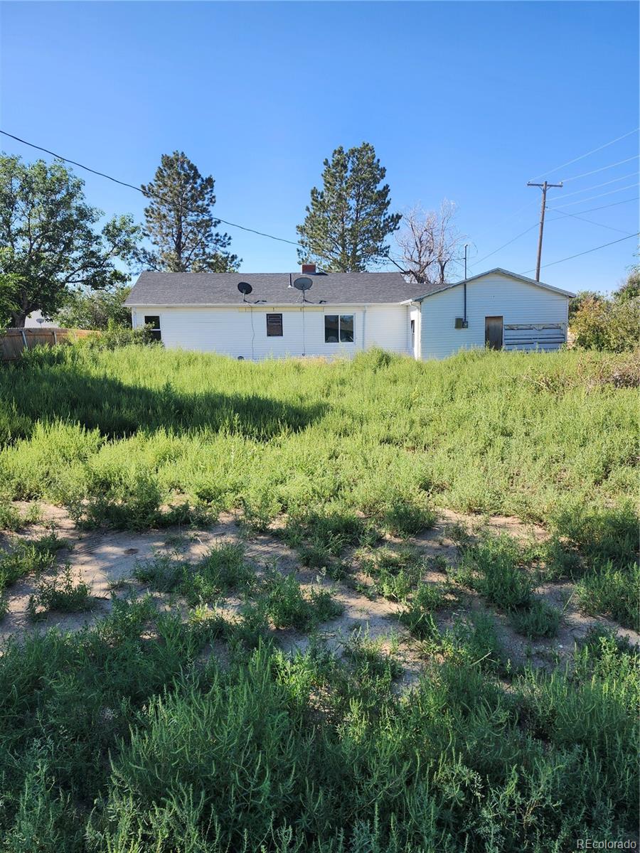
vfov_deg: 73.9
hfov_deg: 58.9
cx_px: 320
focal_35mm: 23
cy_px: 426
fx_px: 567
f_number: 1.8
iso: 25
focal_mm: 5.54
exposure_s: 1/765
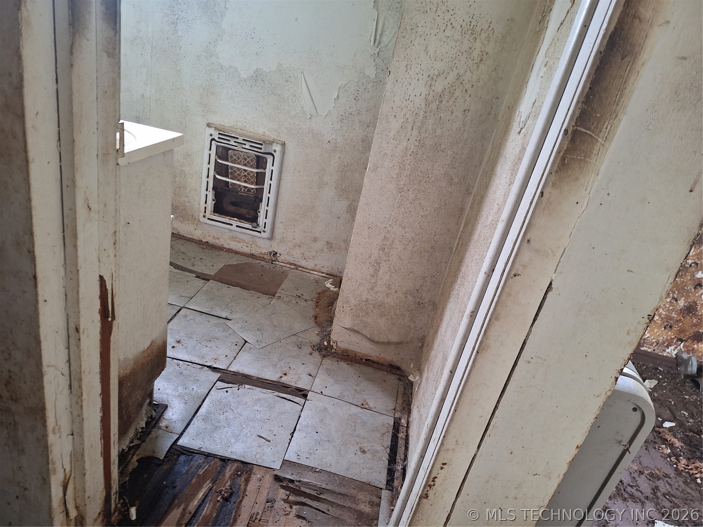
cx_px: 352
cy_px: 264
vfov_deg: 58.9
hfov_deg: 73.9
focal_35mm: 23
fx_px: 467
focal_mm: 5.54
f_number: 1.8
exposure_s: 1/24
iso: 250
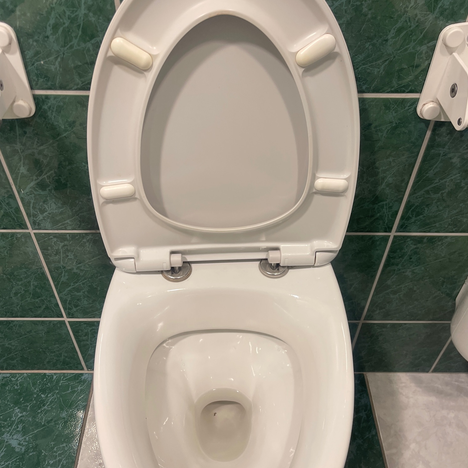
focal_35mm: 30
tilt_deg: -45.6
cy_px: 252
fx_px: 459
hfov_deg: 54.0
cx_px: 231
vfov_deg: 54.0
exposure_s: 1/100
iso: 125
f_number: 1.6
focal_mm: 5.1
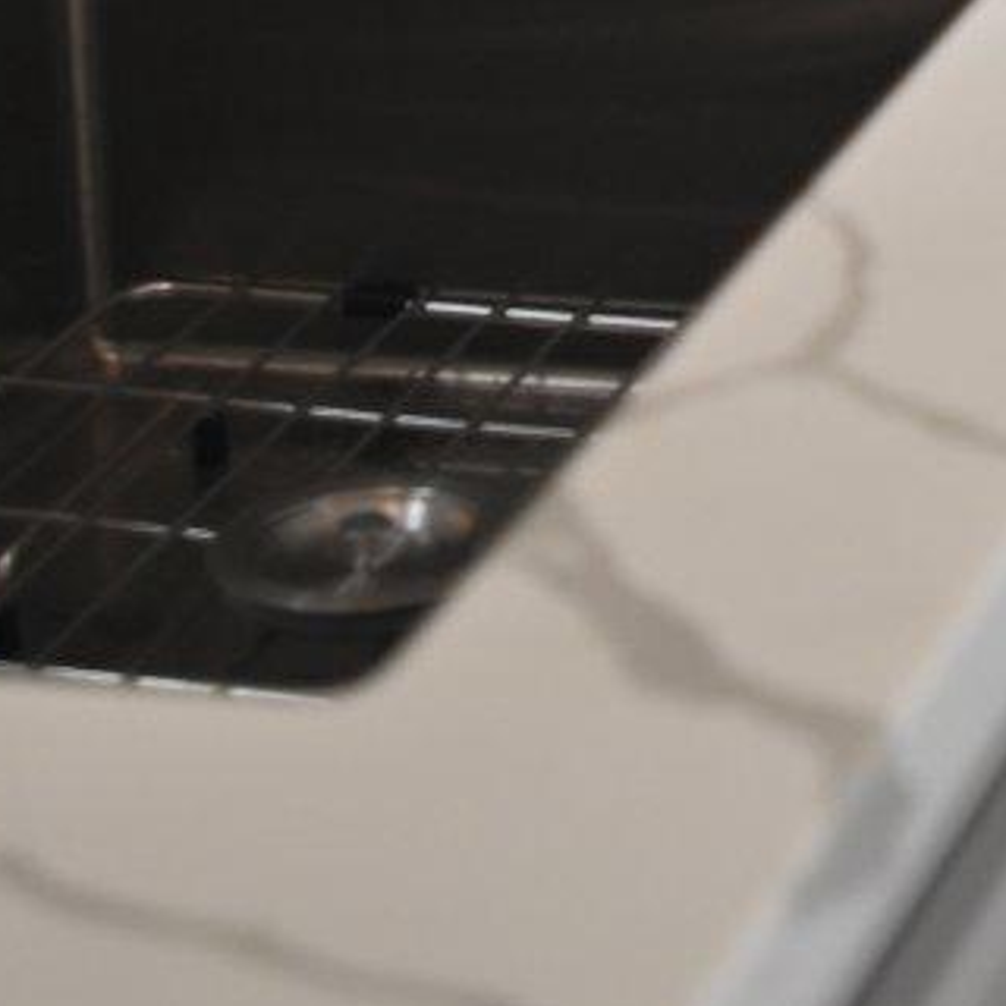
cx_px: 1716
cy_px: -627
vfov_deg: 9.7
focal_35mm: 174
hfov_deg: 9.6
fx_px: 5721
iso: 250
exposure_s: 1/160
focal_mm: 32
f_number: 2.8
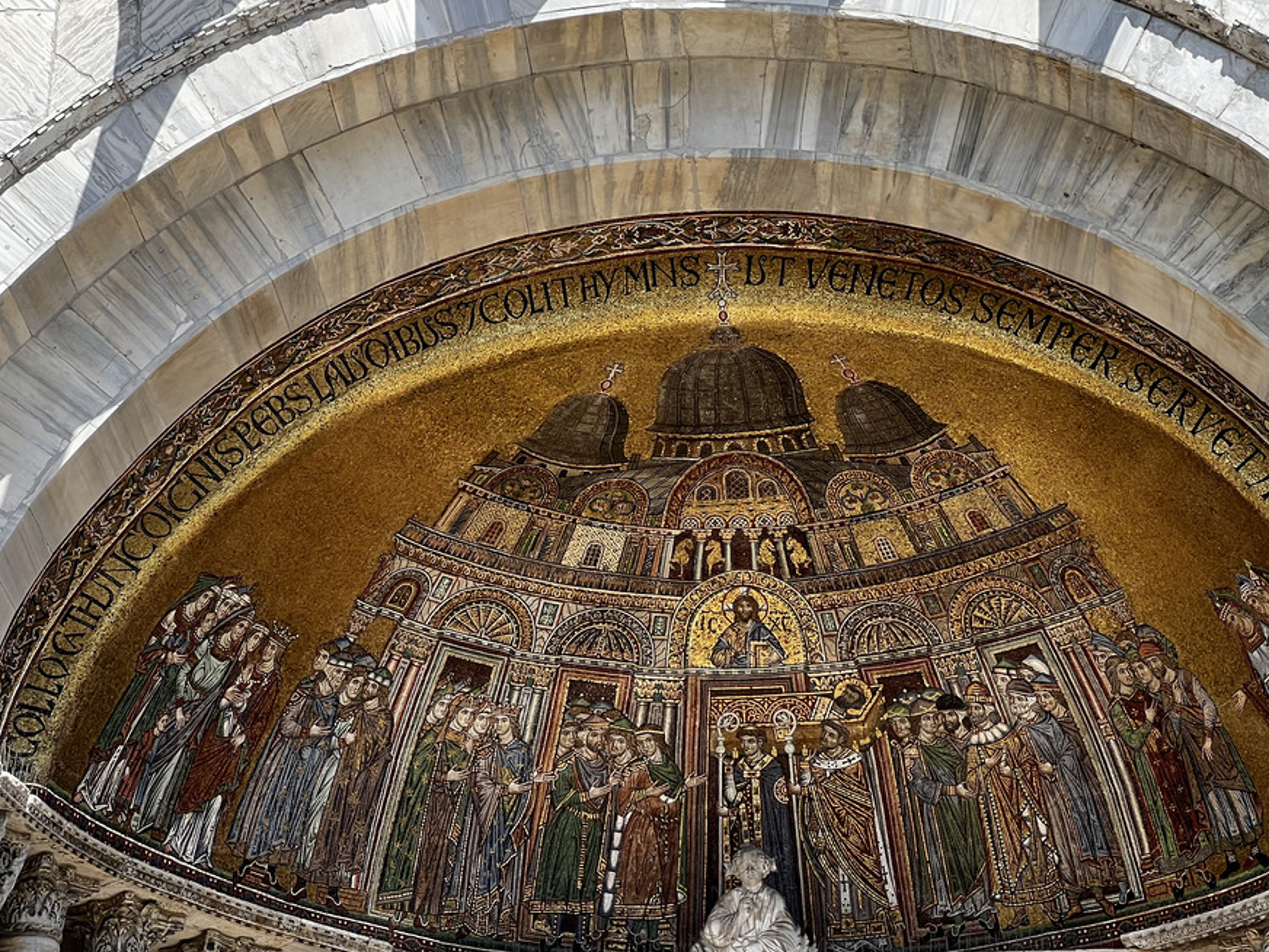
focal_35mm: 106
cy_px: 470
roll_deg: +1.0
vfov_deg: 14.0
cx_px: 735
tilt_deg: +26.9
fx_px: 3886
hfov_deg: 18.5
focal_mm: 9
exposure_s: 1/657
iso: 32
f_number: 2.8
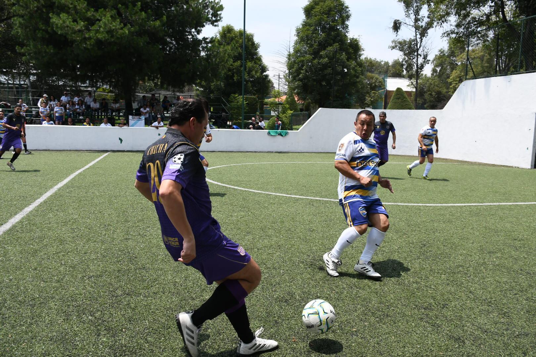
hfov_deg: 57.2
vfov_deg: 40.0
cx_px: 268
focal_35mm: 33
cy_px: 178
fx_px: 491
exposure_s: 1/1600
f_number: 5.6
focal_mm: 22
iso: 500
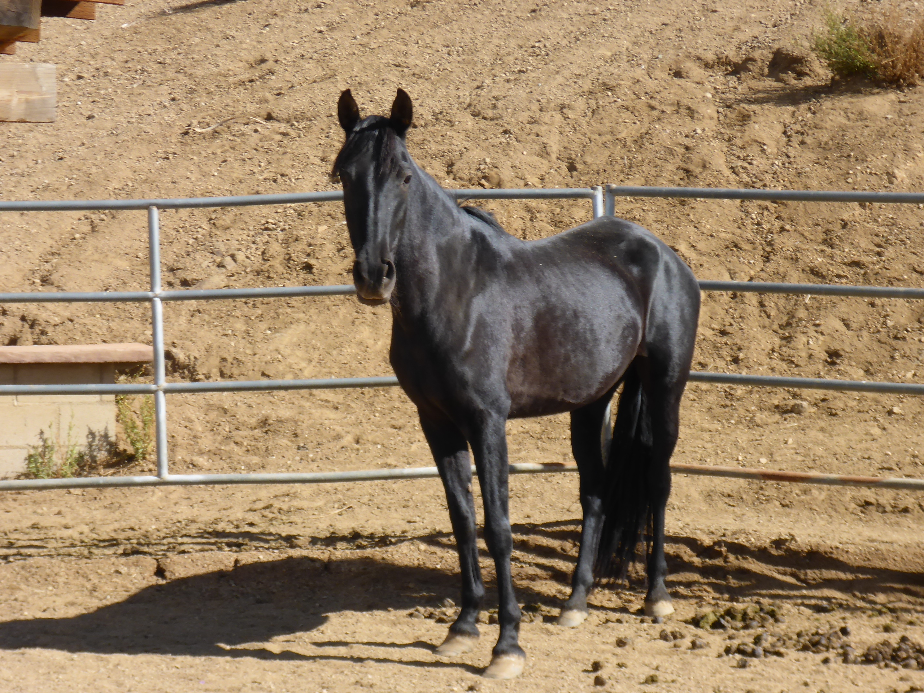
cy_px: 346
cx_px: 462
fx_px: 2456
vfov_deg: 16.1
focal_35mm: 92
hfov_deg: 21.3
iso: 100
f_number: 5.6
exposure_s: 1/250
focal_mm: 15.3
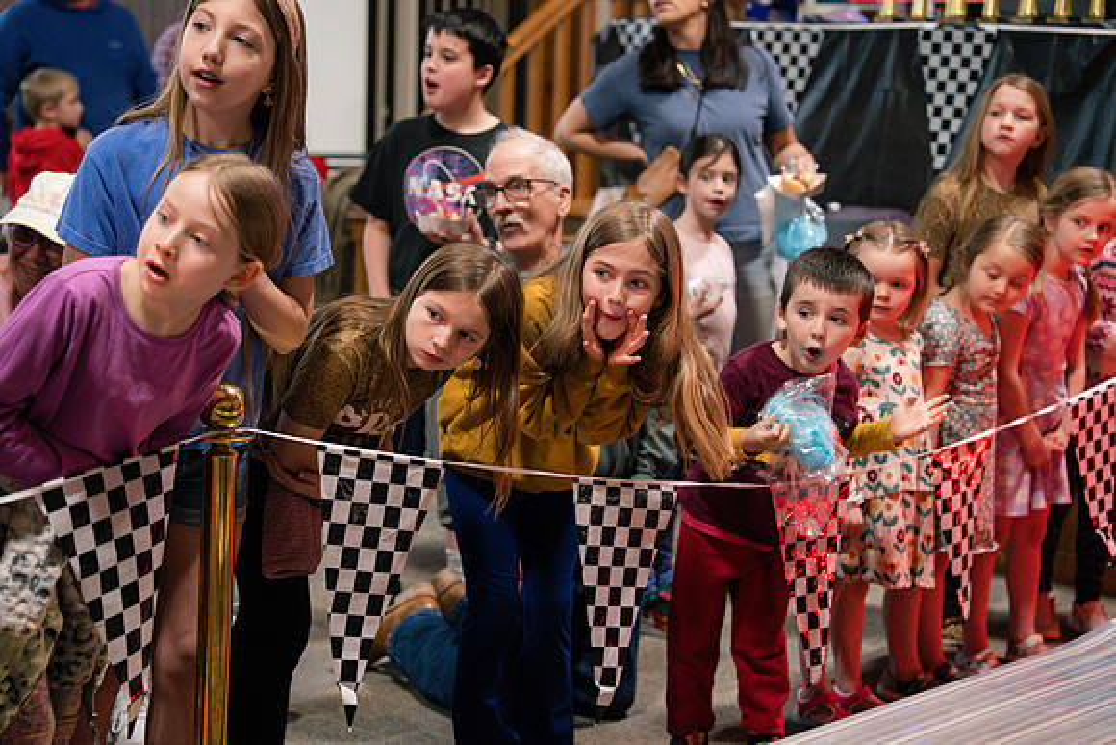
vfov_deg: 19.5
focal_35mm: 70
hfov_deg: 28.8
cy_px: 372
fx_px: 2170
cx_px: 558
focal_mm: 70
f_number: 2.8
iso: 2500
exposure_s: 1/320
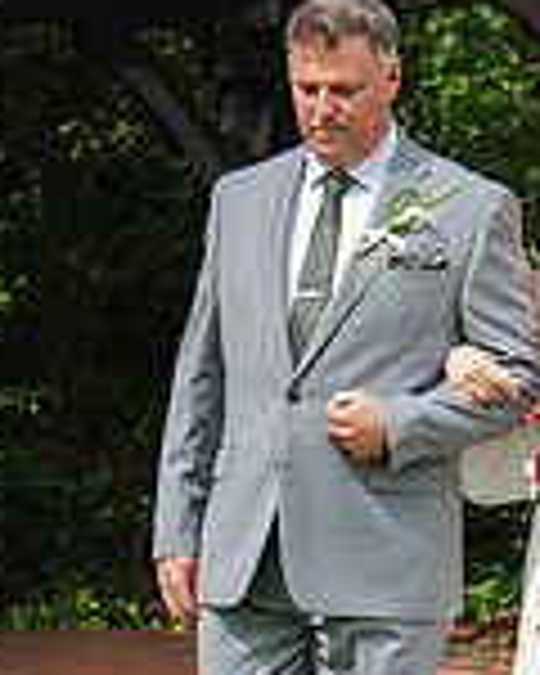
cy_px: 427
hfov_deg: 6.1
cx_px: 278
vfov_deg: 7.6
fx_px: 5074
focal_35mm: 254
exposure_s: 1/400
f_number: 4
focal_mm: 48
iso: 100
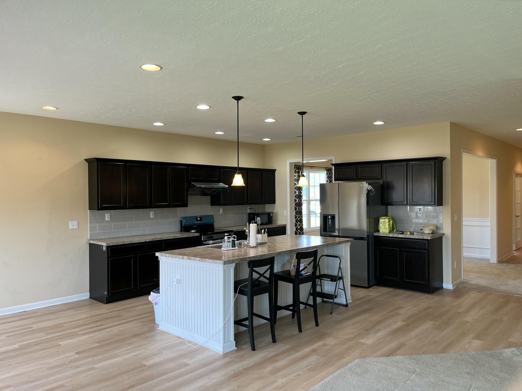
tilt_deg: +0.2
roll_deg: +0.8
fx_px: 392
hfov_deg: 67.3
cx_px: 261
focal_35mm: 26
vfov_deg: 53.1
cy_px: 196
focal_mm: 5.1
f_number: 1.6
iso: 64
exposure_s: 1/60
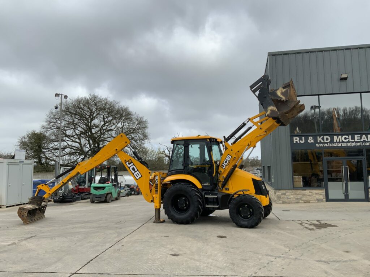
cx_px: 185
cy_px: 138
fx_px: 310
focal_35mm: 29
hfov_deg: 61.7
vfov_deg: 48.2
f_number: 1.8
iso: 16
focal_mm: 3
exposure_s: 1/842
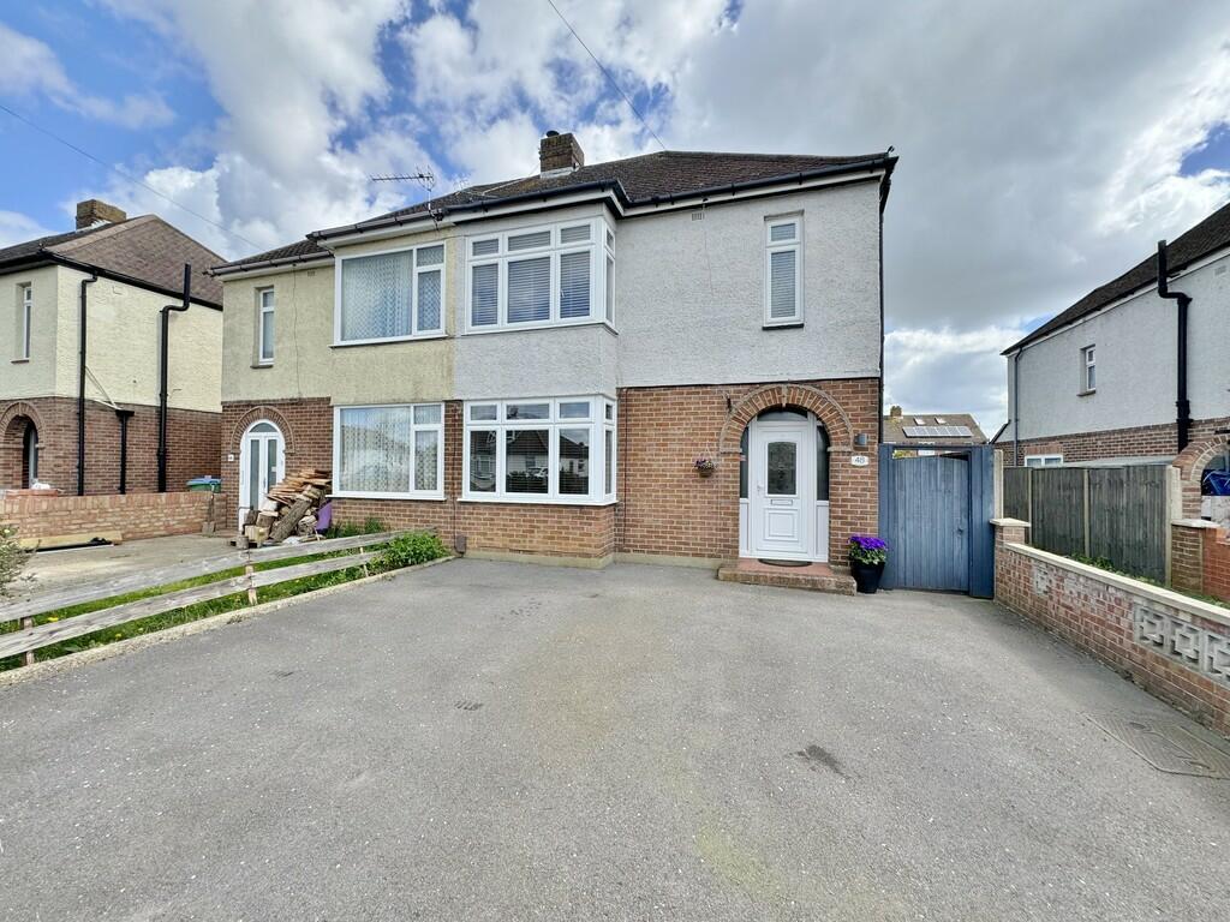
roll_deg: +0.2
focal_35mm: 14
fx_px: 497
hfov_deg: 102.1
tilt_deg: +0.7
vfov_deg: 85.7
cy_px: 461
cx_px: 615
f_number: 2.2
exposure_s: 1/1006
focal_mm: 2.22
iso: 40
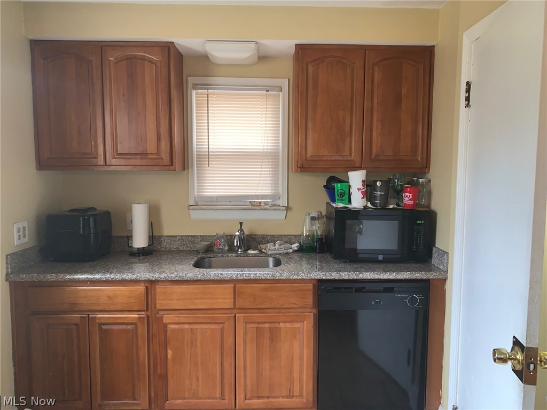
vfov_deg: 53.1
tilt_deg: -4.7
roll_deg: -0.9
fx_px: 411
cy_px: 205
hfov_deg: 67.3
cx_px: 274
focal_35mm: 26
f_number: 1.8
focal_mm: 4.25
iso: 40
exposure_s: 1/15
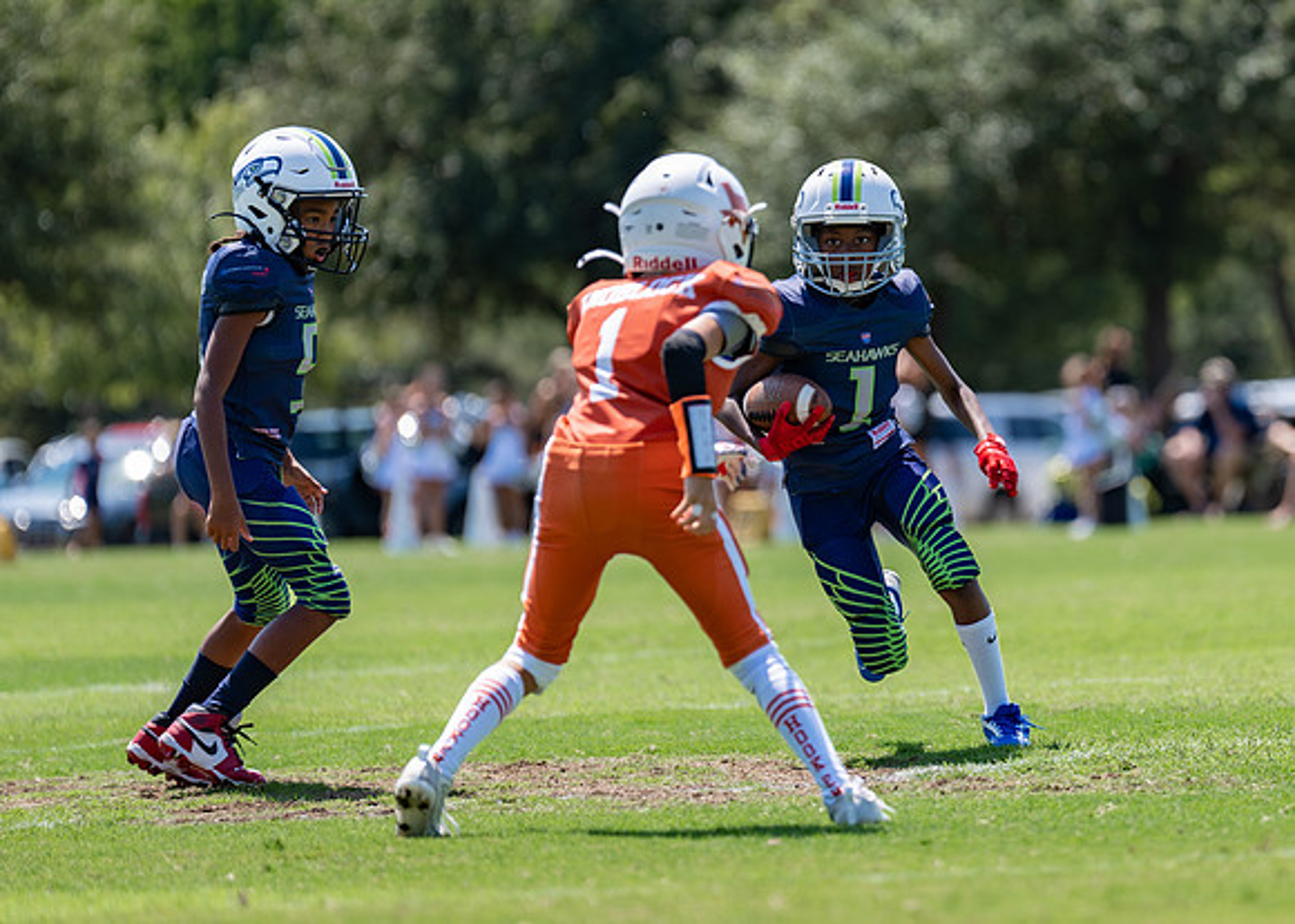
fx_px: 10806
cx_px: 924
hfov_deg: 6.9
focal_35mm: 294
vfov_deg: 4.9
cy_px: 361
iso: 100
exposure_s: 1/1000
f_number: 3.2
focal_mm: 200
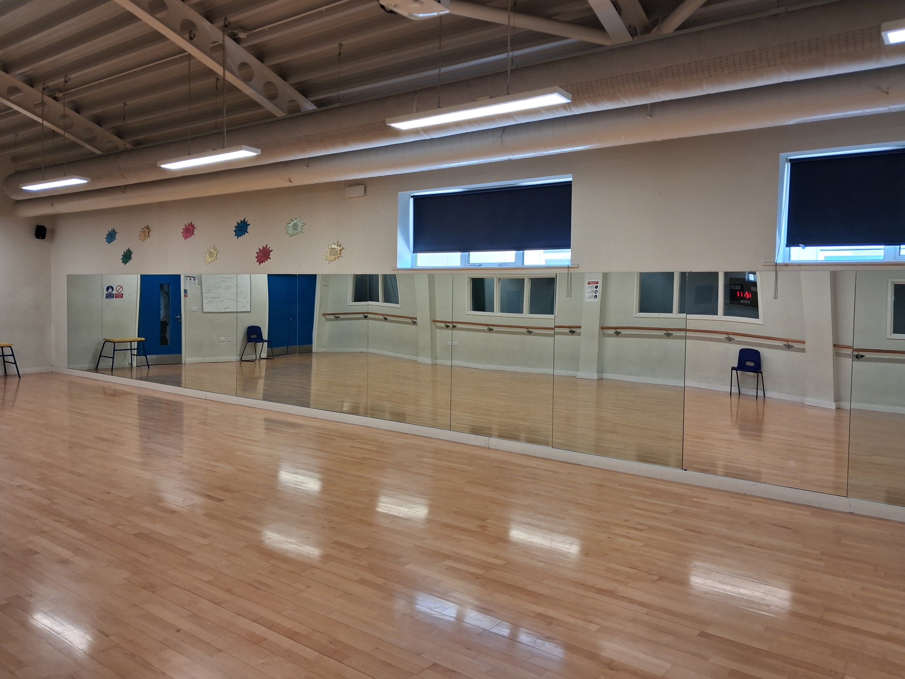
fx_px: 706
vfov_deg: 51.4
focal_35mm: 27
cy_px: 340
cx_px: 452
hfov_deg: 65.3
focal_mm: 4
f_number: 1.8
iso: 200
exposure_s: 1/100
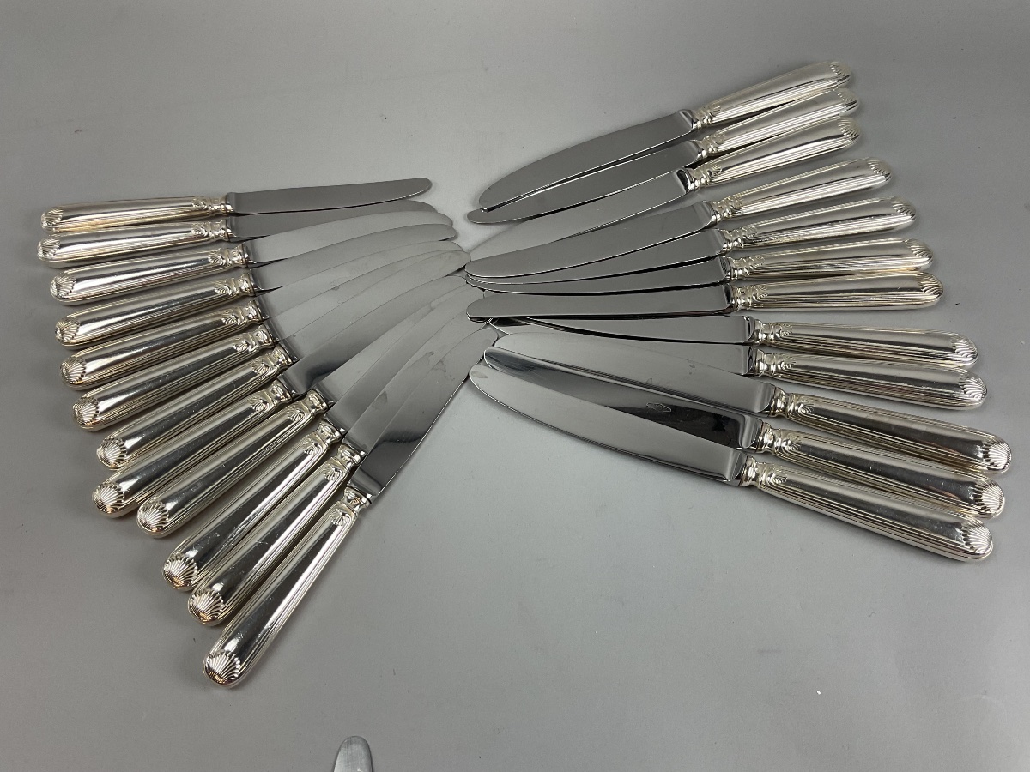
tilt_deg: -60.7
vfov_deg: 48.2
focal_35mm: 29
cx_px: 515
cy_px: 386
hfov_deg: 61.7
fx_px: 863
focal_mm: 3
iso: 40
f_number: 1.8
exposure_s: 1/100
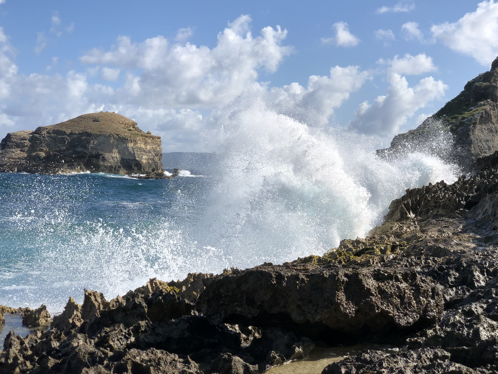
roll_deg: -1.0
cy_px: 170
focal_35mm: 60
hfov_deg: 32.2
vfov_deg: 24.4
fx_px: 863
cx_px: 262
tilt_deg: +0.6
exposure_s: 1/1919
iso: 16
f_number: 2.4
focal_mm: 6
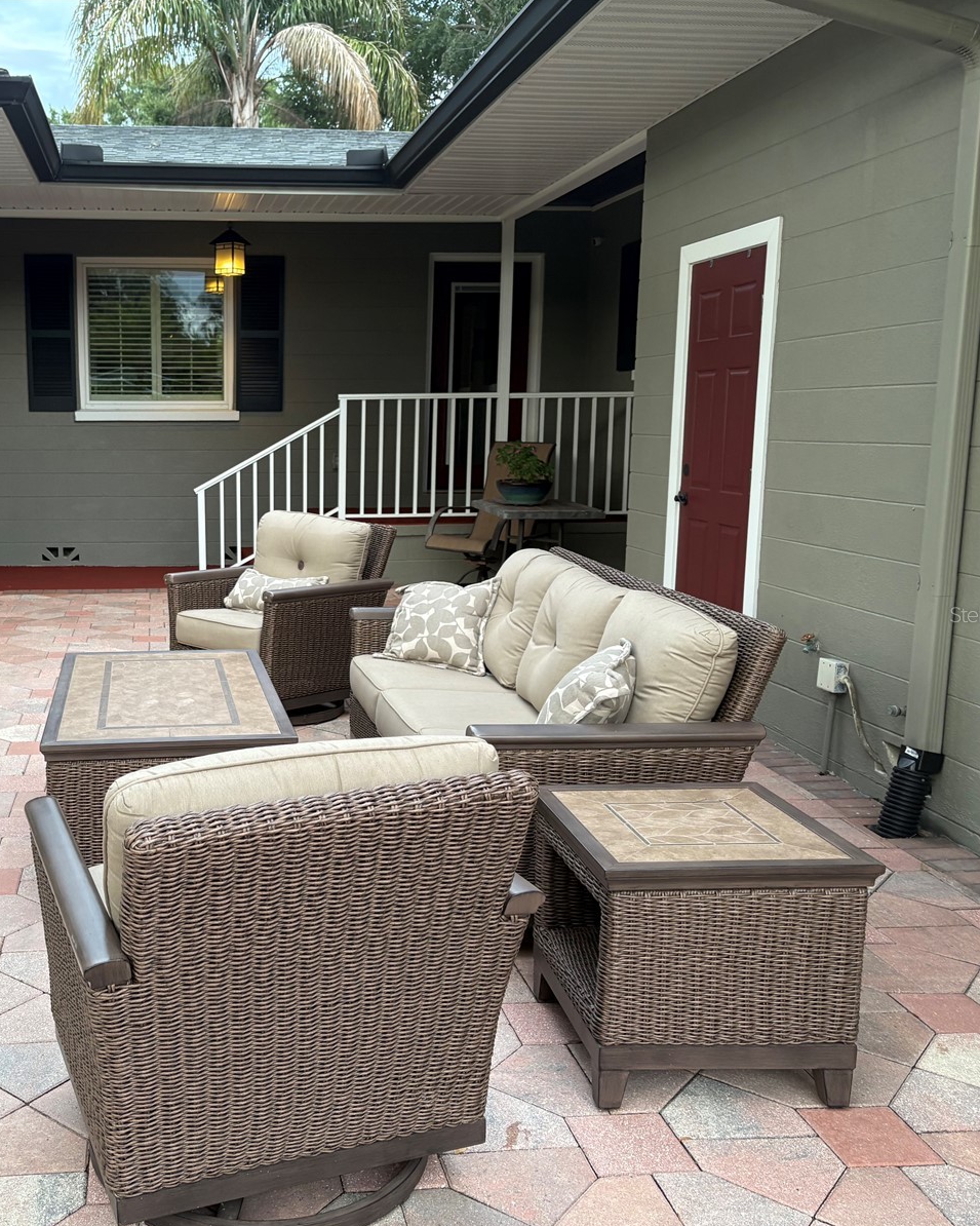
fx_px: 1233
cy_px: 614
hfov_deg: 41.8
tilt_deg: -8.1
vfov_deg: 52.8
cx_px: 226
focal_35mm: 34
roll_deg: -0.6
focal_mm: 5.96
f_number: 1.6
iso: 100
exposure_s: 1/122
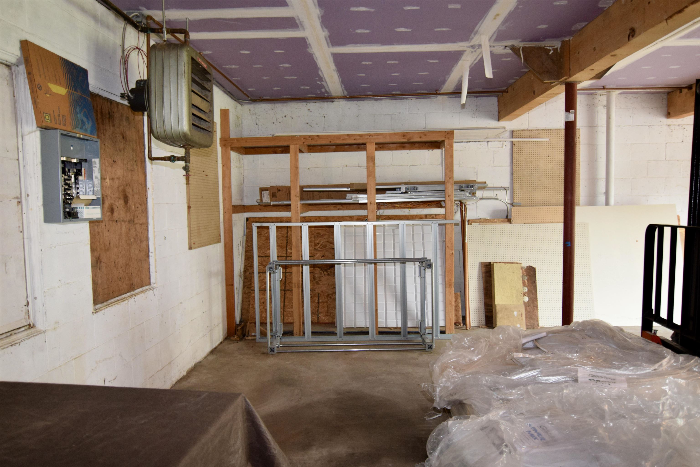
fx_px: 467
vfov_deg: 53.1
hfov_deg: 73.7
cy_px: 234
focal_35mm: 24
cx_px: 350
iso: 1600
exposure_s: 1/60
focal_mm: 16
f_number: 2.8
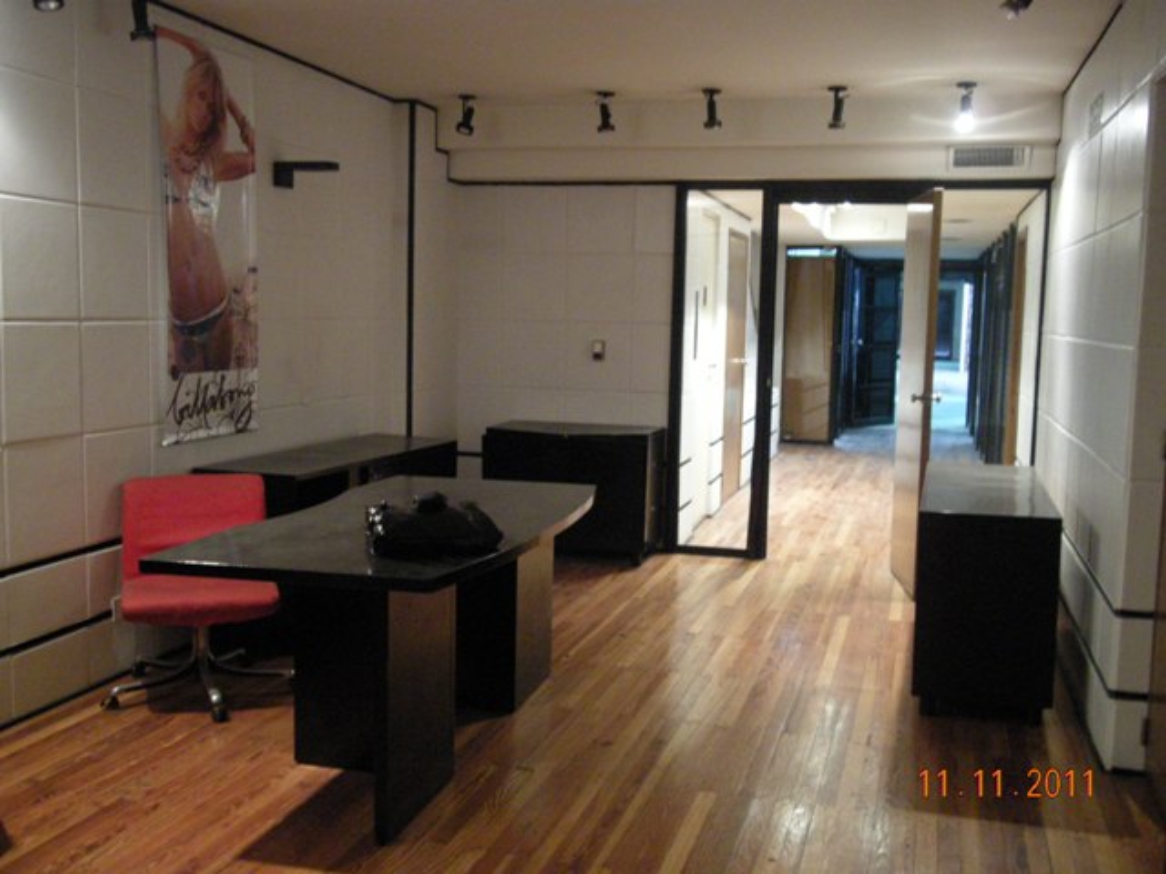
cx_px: 583
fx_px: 1246
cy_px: 437
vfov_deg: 38.7
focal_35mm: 37
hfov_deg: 50.1
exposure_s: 1/8
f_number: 2.8
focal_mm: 7.9
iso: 689
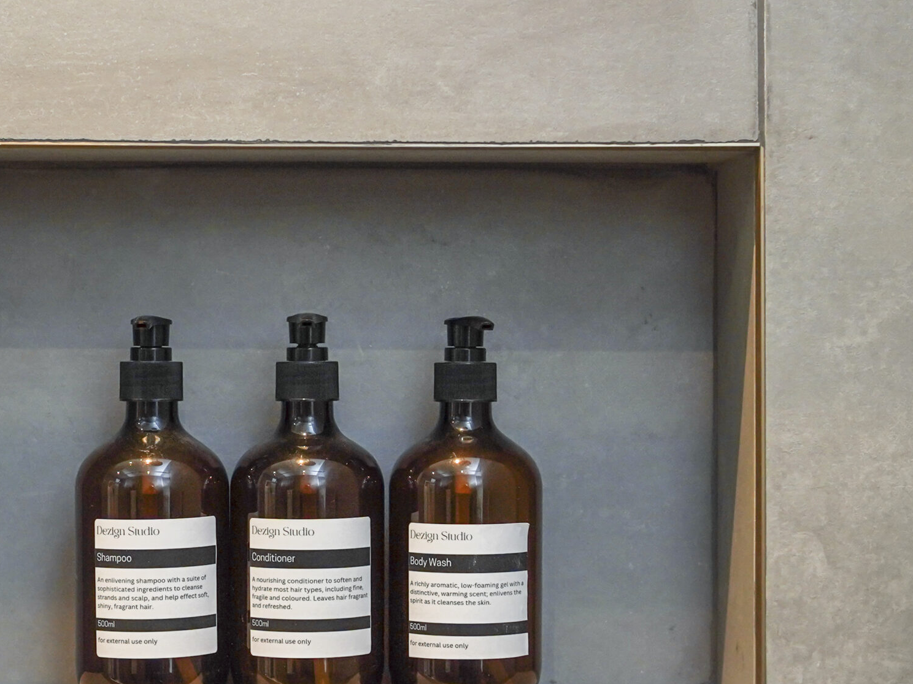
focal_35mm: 86
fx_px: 2268
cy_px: 419
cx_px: 322
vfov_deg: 17.1
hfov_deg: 22.7
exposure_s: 1/125
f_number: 4.5
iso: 640
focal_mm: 35
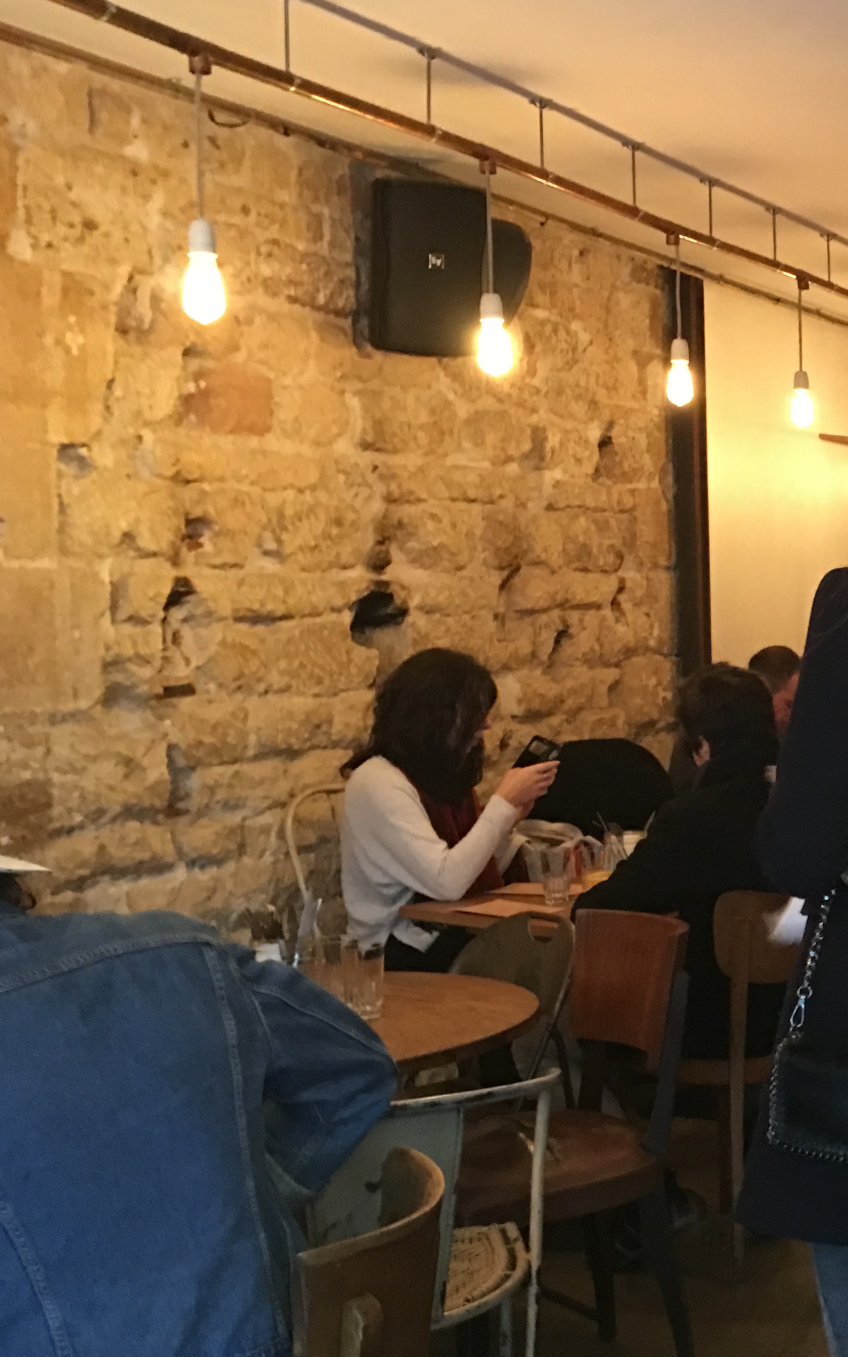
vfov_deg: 36.3
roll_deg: -0.1
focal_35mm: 56
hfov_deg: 20.7
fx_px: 2071
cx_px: 1163
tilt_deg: -2.1
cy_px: 676
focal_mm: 4.15
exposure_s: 1/8
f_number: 2.2
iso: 125
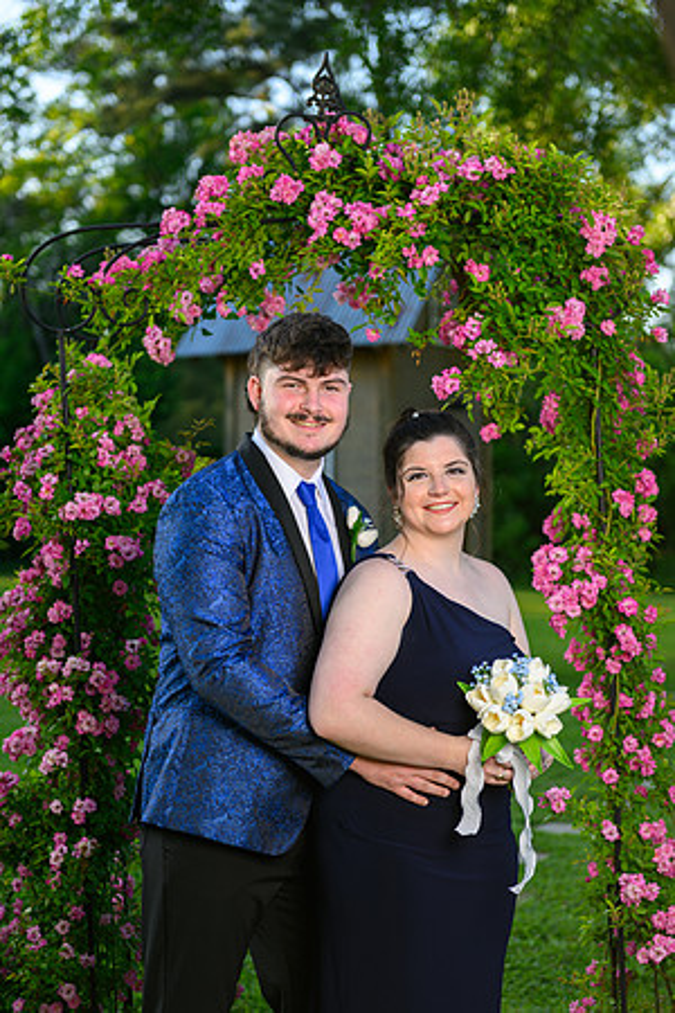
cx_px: 338
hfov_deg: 19.5
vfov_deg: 28.8
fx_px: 1969
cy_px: 506
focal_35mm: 70
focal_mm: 70
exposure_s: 1/250
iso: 100
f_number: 2.8
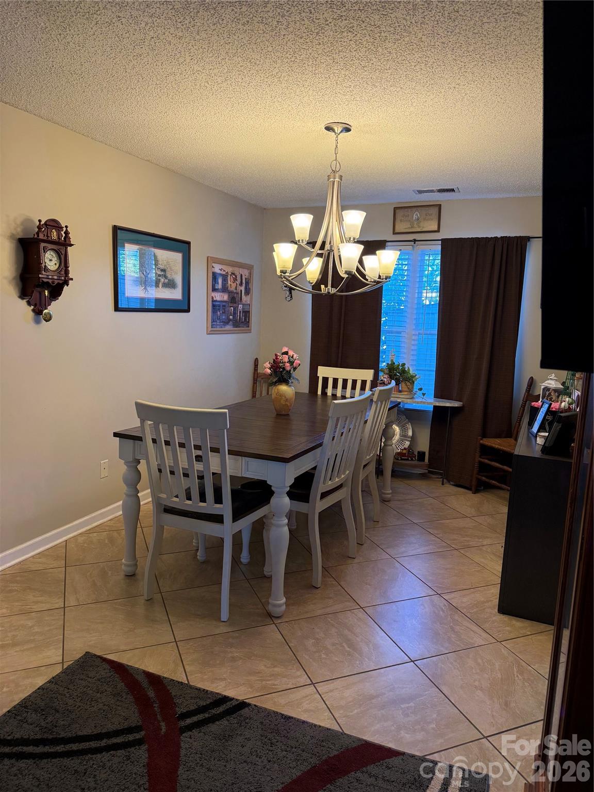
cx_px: 297
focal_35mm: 24
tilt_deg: -8.0
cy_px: 396
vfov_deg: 71.6
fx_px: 549
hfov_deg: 56.8
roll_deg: -2.0
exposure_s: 1/120
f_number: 1.78
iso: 160
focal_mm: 6.76
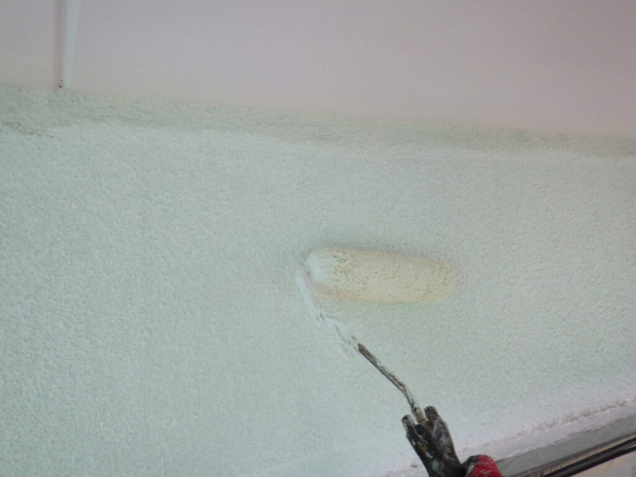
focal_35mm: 28
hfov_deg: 63.4
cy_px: 238
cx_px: 318
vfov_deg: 49.7
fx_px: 514
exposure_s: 1/60
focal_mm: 5
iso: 320
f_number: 3.5
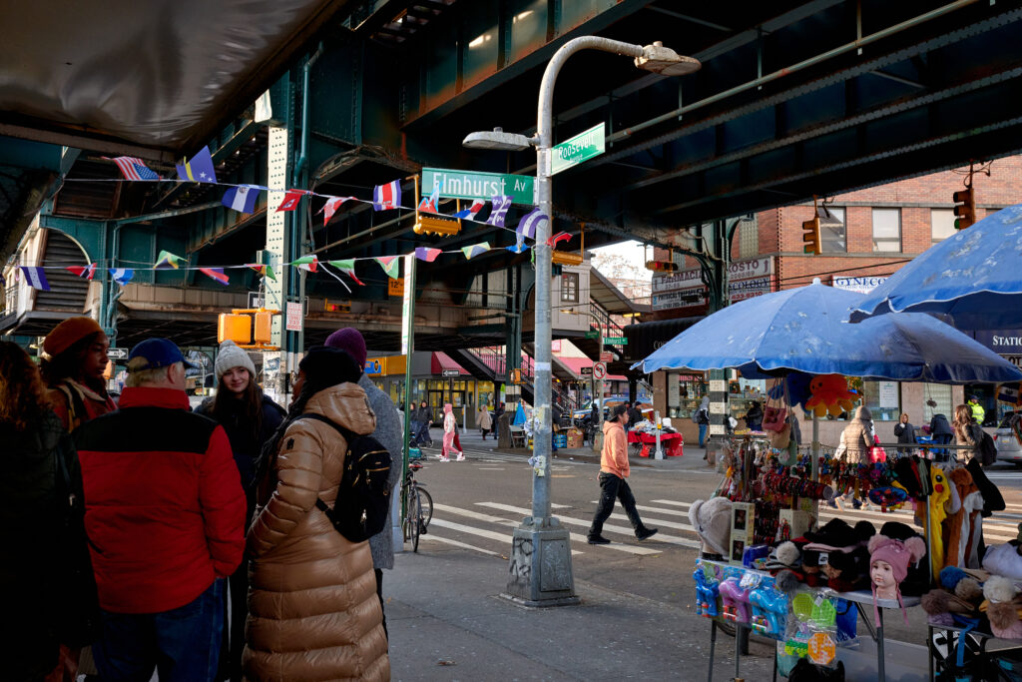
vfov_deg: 37.9
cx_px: 511
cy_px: 341
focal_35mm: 35
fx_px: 994
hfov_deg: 54.4
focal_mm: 35
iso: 800
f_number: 6.3
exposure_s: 1/250
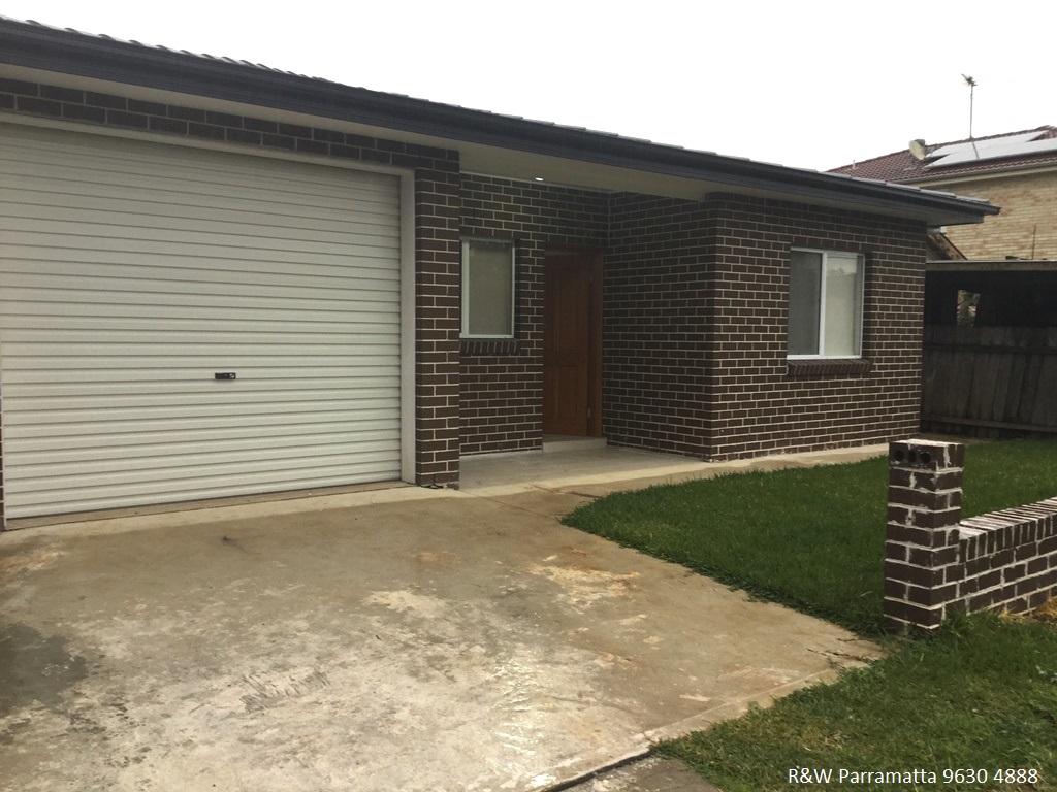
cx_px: 528
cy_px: 396
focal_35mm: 31
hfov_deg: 58.4
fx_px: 947
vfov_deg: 45.4
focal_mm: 3.3
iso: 32
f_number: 2.4
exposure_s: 1/50
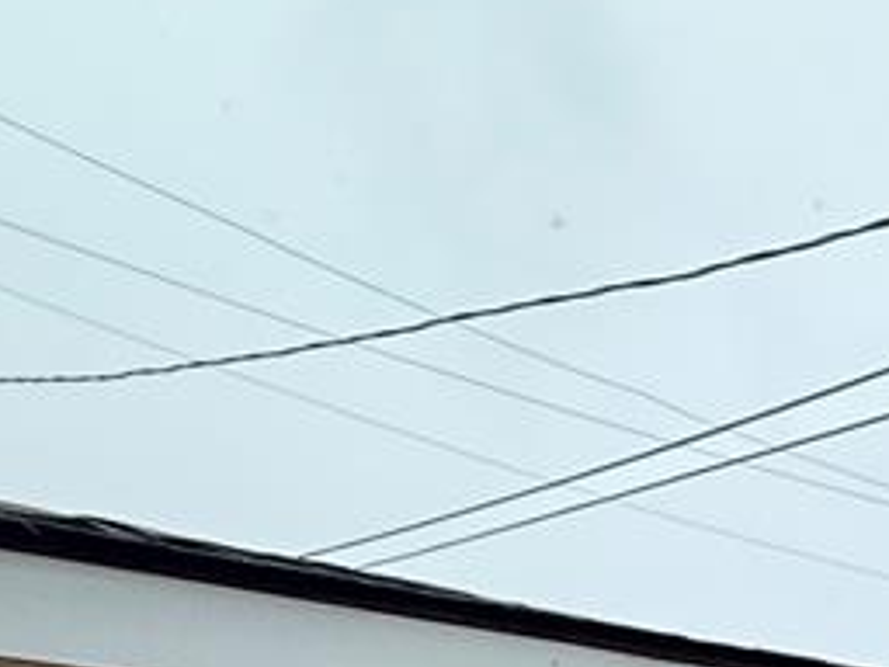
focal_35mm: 56
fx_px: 1438
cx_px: 826
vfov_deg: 20.4
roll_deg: -1.6
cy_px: 1122
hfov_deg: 32.4
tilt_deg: -0.2
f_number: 2.2
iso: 125
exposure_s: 1/120
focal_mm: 2.22
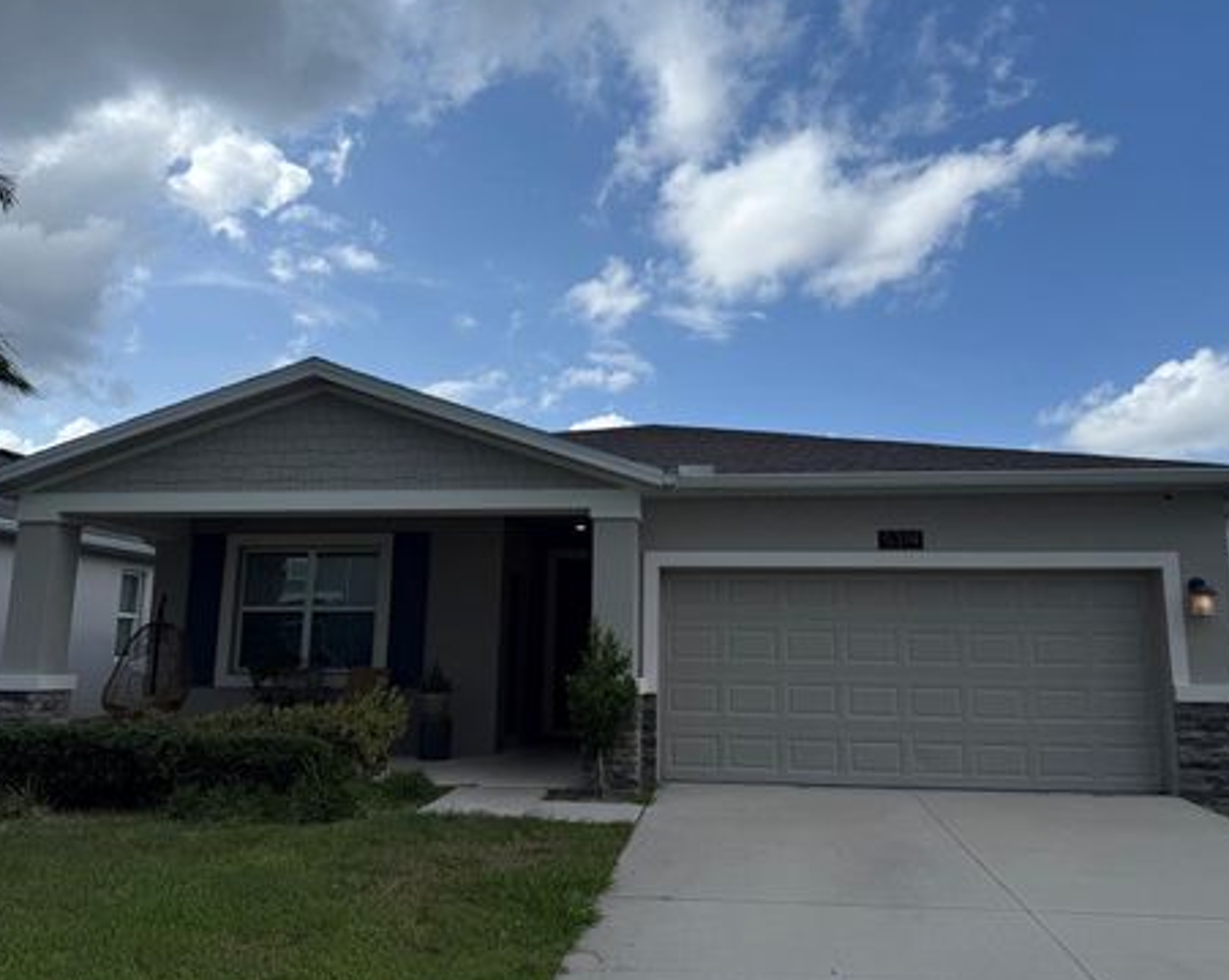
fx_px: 945
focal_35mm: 26
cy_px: 480
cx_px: 640
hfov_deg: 66.0
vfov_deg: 54.9
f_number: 1.78
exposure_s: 1/4673
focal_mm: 6.76
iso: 80
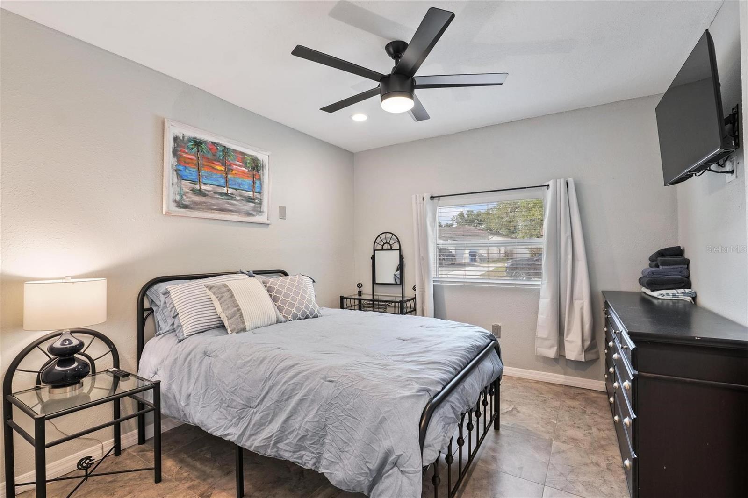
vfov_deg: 73.7
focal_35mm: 16
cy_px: 249
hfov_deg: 96.7
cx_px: 374
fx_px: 332
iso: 400
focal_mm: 16
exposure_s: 1/5
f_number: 8
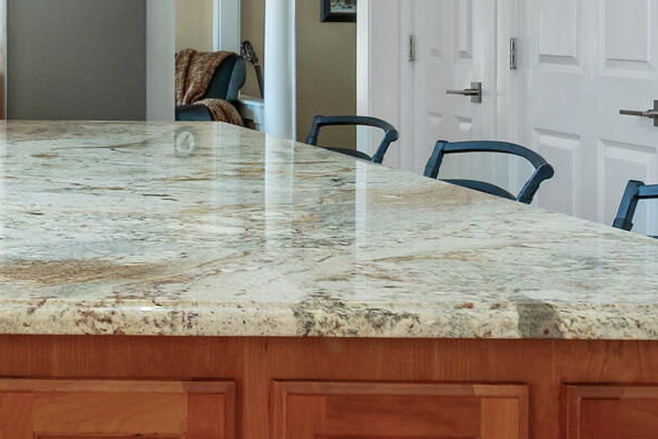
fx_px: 1462
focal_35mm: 80
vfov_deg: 16.8
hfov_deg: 21.1
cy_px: 36
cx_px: -350
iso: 320
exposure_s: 1/2
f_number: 9
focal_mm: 16
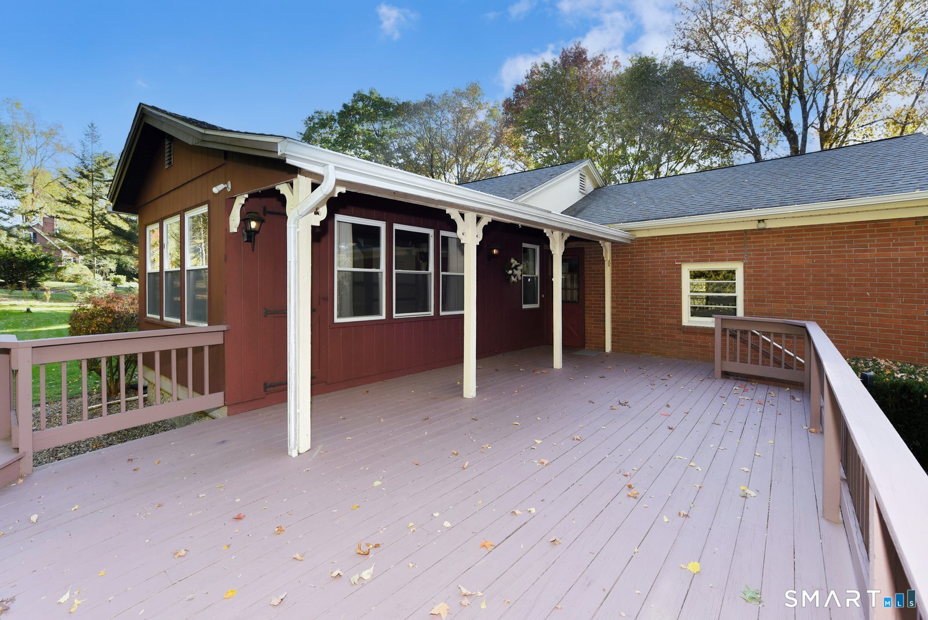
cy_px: 310
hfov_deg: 104.2
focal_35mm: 14
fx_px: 361
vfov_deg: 81.3
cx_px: 464
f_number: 5.6
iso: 125
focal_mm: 14
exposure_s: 1/125
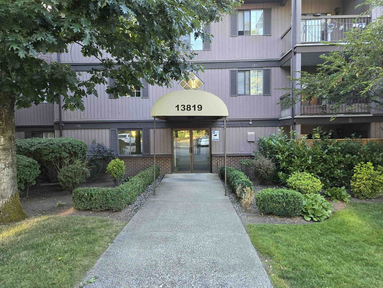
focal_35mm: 23
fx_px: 254
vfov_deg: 58.9
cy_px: 144
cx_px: 192
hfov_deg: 73.9
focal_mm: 5.4
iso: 160
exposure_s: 1/180
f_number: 1.8
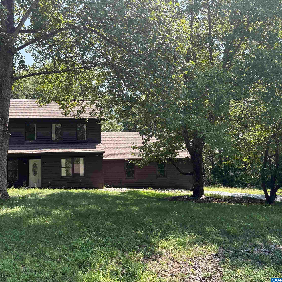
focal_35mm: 31
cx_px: 94
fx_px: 286
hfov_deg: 51.6
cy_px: 142
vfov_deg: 52.5
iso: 50
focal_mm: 5.96
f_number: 1.6
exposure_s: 1/673
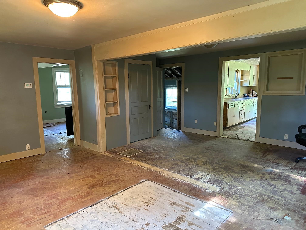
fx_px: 212
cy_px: 115
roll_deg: +0.5
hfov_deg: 71.6
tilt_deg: -7.9
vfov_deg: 56.8
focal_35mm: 24
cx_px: 153
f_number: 1.78
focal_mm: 6.86
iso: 640
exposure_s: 1/60
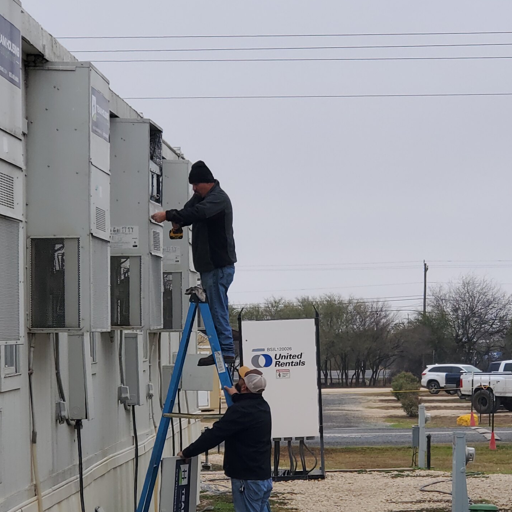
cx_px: 258
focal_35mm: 62
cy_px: 321
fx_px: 1038
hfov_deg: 27.7
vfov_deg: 27.6
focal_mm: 6
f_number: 2.09
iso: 50
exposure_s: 1/250
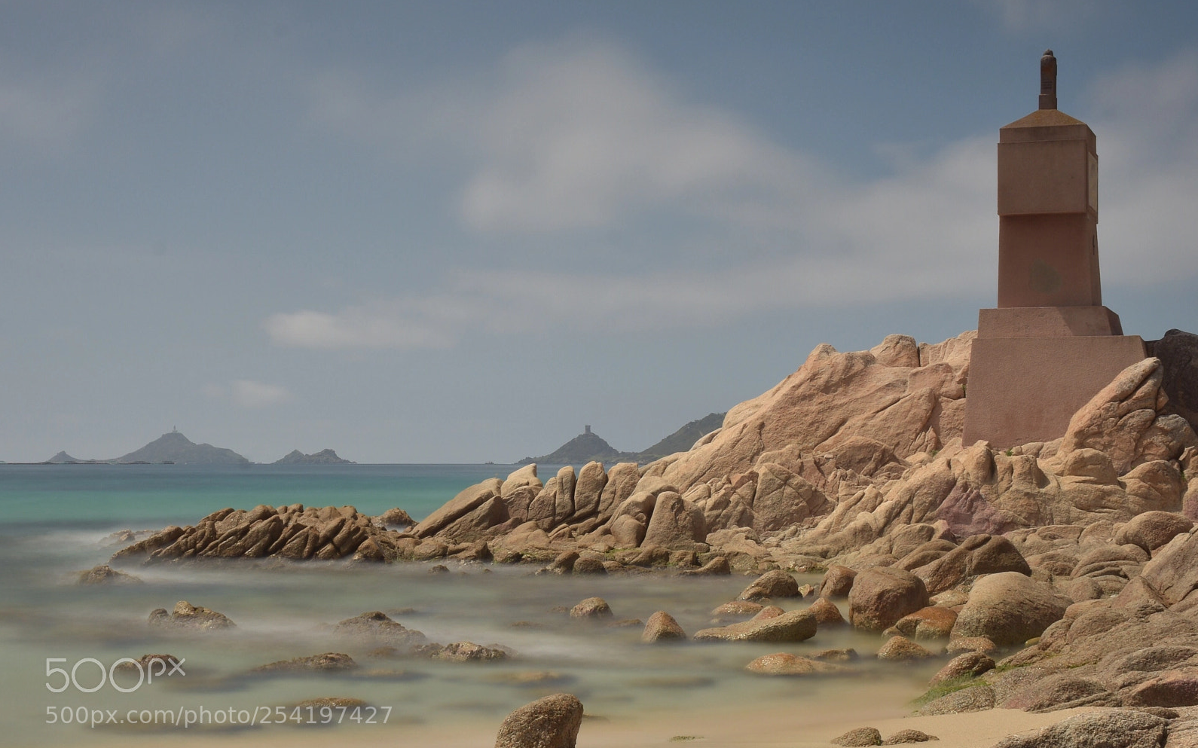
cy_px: 373
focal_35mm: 40
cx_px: 601
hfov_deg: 49.3
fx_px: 1306
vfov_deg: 32.0
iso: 100
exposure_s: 30
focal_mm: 26
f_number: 18
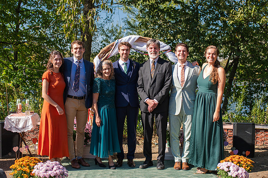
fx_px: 351
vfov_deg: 28.5
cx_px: 135
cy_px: 95
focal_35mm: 47
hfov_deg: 41.8
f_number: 3.2
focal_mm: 35
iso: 280
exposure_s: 1/2000
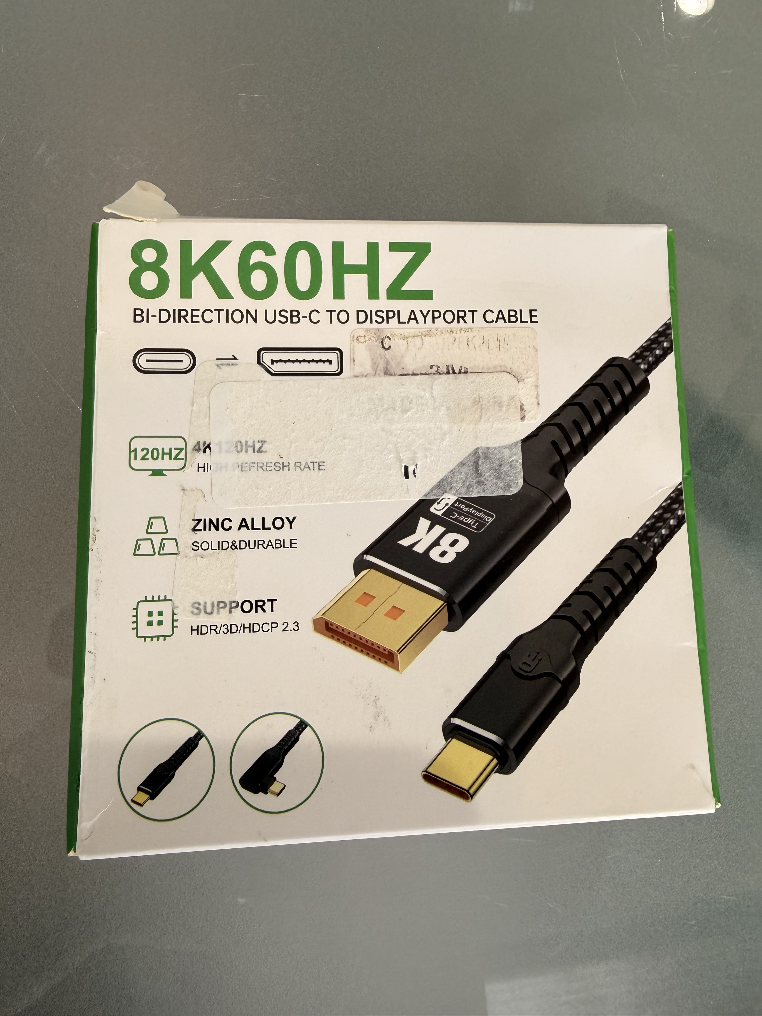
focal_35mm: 24
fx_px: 704
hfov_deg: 56.8
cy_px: 508
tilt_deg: -80.6
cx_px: 381
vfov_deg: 71.6
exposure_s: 1/120
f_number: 2.2
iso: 80
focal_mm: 2.22
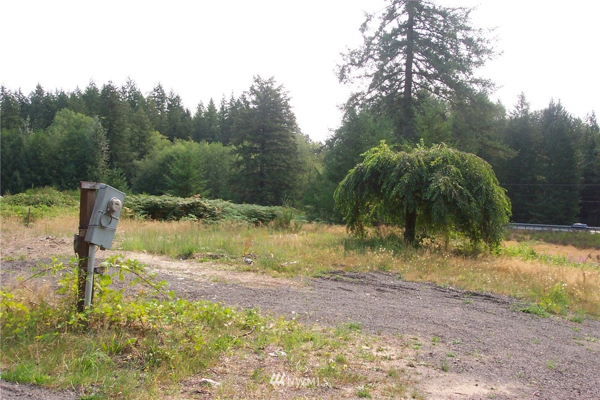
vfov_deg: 35.1
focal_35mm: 38
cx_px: 300
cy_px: 200
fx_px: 633
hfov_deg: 50.7
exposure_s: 1/250
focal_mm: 8
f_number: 4.8
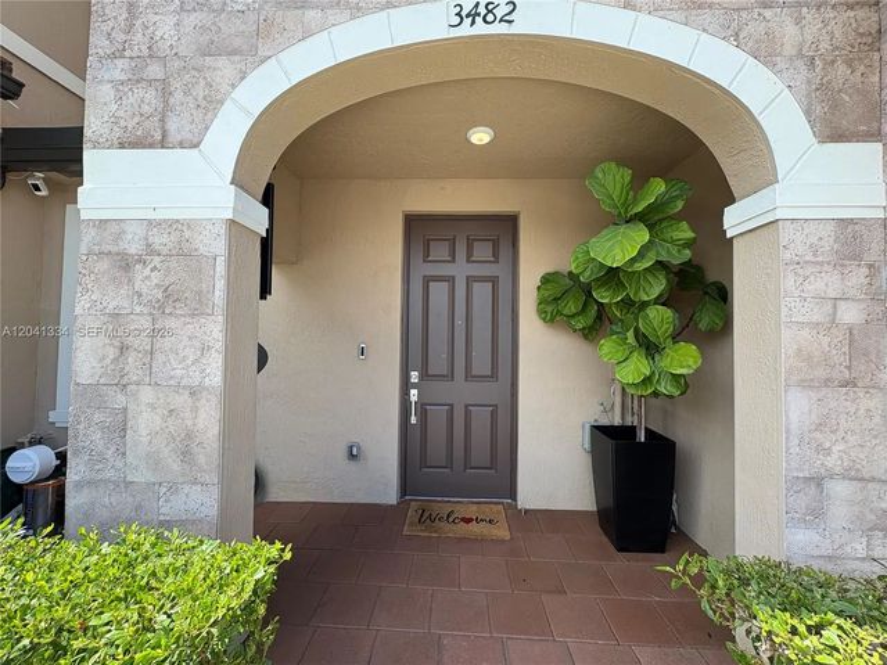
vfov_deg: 85.7
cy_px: 332
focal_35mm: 14
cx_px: 444
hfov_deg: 102.1
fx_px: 359
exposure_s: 1/255
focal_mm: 2.22
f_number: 2.2
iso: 40
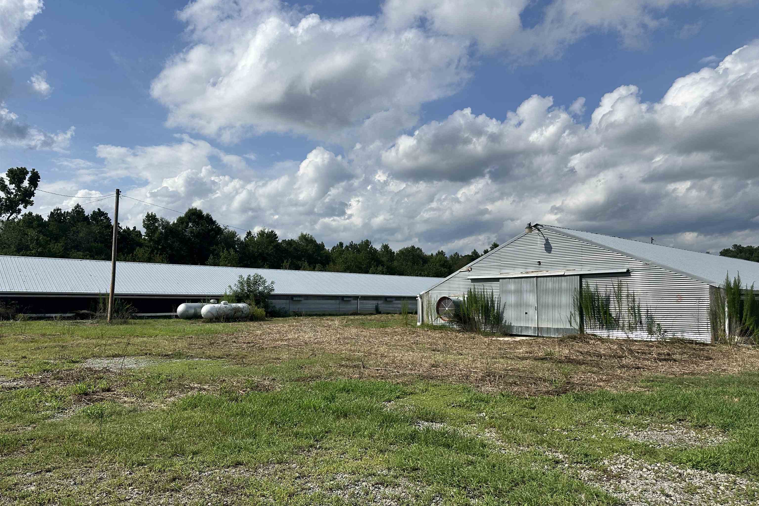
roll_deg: +0.4
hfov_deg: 71.5
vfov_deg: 51.2
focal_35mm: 25
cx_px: 380
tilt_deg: +3.2
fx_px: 527
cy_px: 276
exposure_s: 1/7576
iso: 80
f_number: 1.78
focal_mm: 6.86
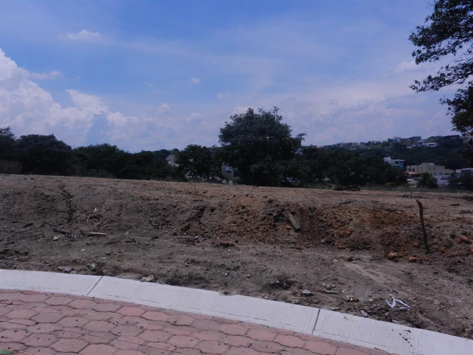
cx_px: 236
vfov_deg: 48.2
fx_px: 396
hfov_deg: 61.7
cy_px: 178
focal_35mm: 29
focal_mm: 5.1
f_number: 7.2
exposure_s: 1/1250
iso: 160
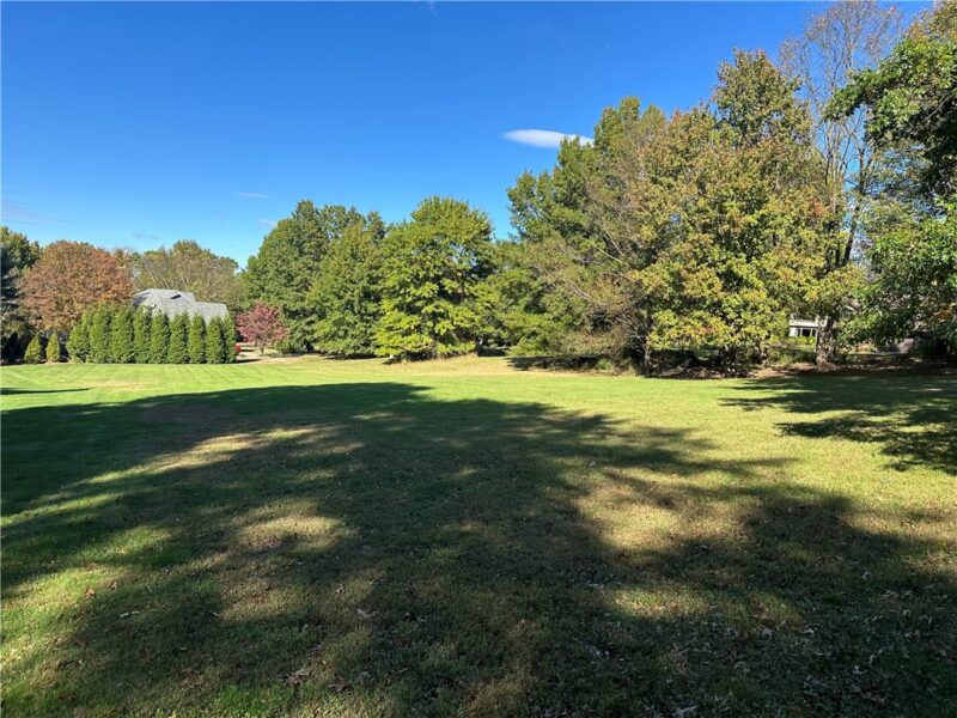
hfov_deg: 71.6
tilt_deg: -2.7
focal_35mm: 24
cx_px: 478
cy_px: 359
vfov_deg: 56.8
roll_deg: -5.1
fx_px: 664
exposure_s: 1/2252
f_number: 1.78
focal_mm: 6.86
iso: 80
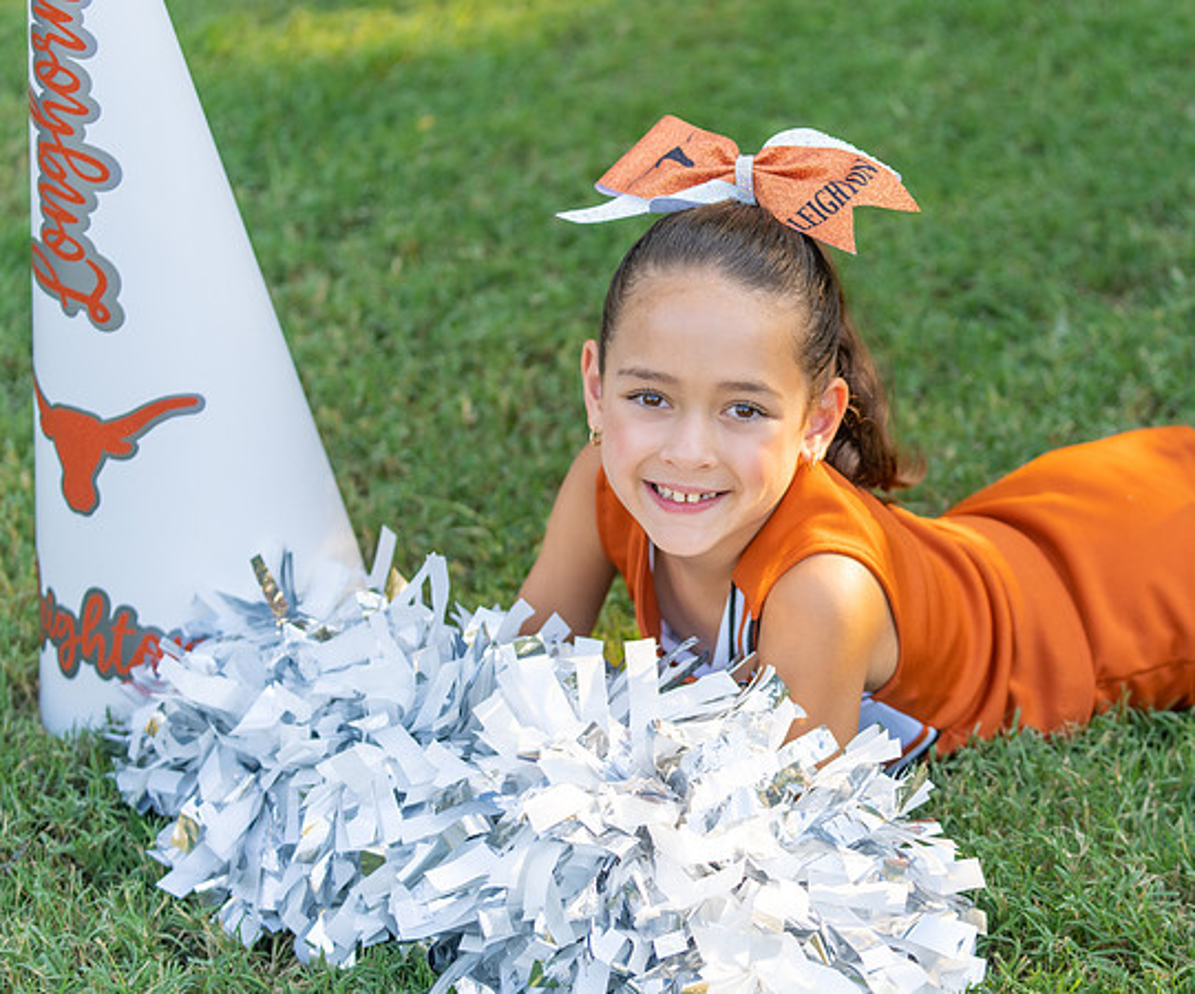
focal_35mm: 85
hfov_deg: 22.0
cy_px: 525
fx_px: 3063
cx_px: 733
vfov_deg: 18.4
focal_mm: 70
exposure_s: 1/320
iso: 200
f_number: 2.8
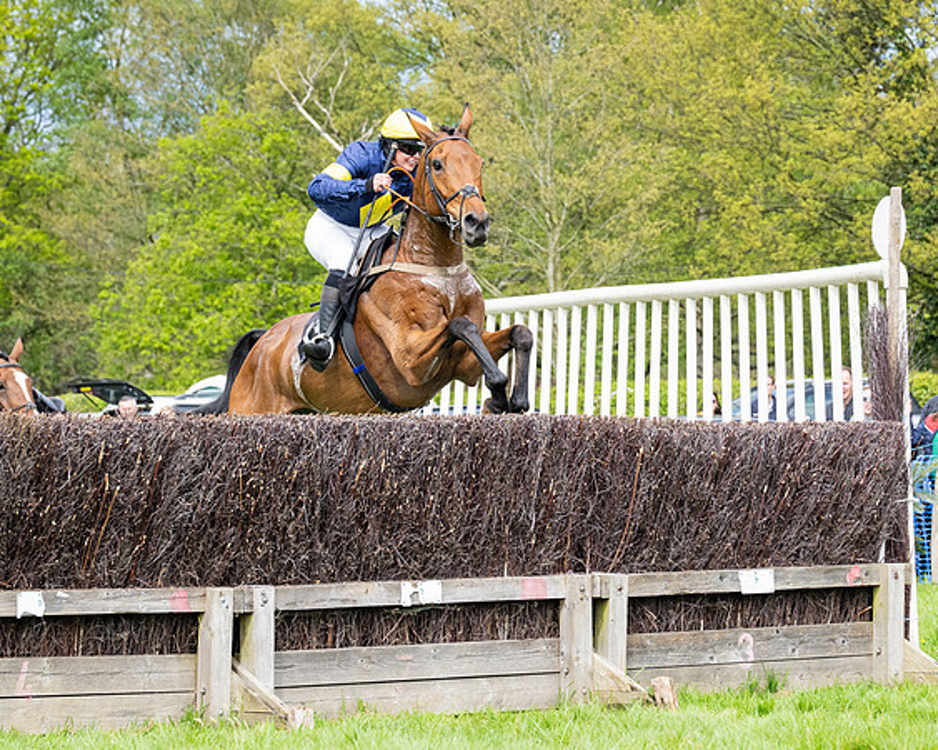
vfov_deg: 10.6
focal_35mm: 145
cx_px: 369
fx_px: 4035
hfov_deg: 13.3
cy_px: 310
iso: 640
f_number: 4
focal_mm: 75
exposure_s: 1/2500
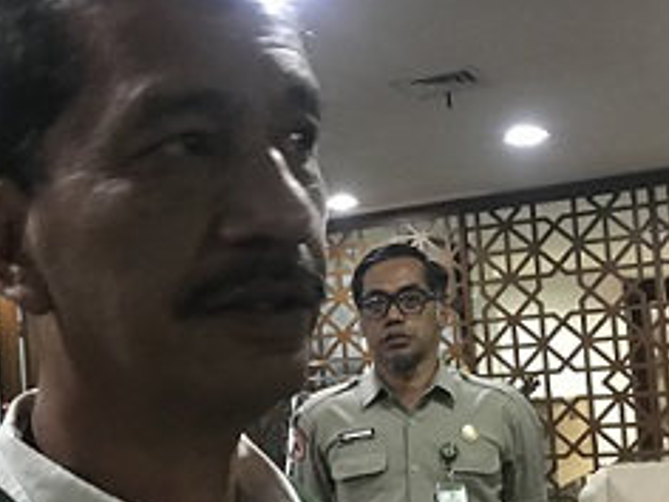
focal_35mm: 57
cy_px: 350
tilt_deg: +2.6
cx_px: 208
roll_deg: +5.8
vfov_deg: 25.5
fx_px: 1102
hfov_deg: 33.4
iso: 80
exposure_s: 1/5
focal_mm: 3.99
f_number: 1.8
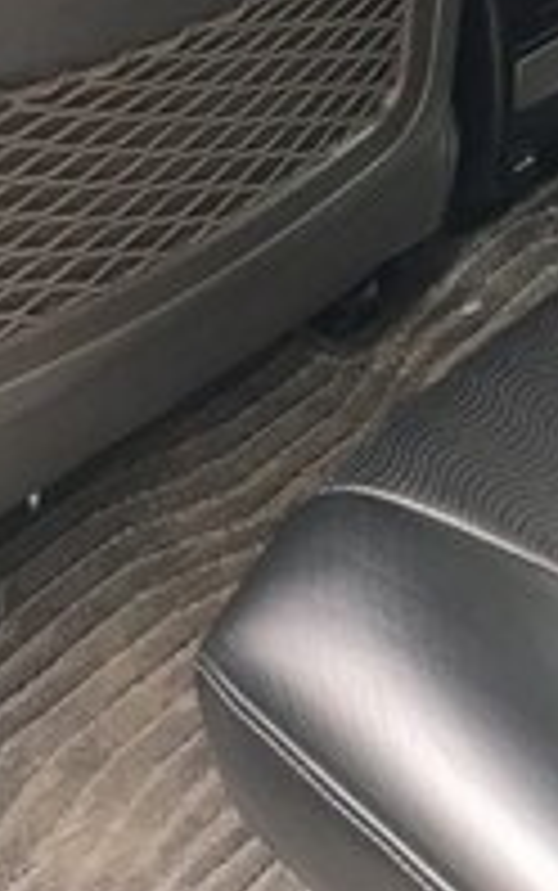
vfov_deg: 24.5
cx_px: 536
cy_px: -153
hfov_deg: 16.7
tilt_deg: -21.4
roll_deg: +2.5
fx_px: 1871
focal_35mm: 77
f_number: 2.2
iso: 50
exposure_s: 1/33
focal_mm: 4.15
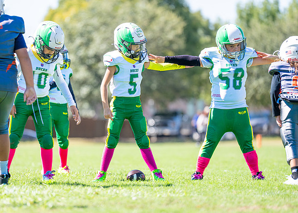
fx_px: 2090
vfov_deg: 5.8
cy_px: 122
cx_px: 129
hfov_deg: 8.2
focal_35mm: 247
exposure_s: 1/2000
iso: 160
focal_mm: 200
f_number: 2.8
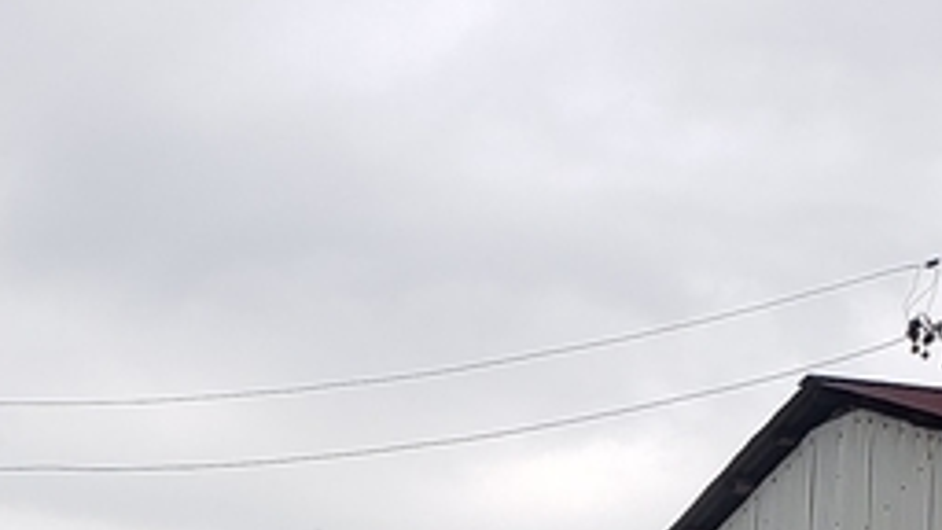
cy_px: 1174
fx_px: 3322
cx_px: 151
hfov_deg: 16.0
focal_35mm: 133
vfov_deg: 8.5
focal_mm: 4.3
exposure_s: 1/762
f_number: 2.4
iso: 50
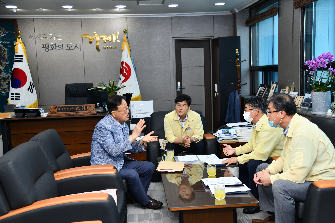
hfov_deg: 42.7
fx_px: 428
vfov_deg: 29.2
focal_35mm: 46
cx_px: 168
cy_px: 112
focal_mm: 46
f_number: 4
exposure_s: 1/125
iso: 200
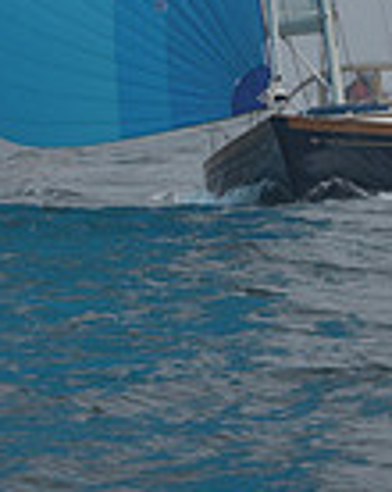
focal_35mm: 277
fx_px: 4026
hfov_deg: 5.6
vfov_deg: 6.8
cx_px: 258
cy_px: -389
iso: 250
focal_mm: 70
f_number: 9
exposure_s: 1/800
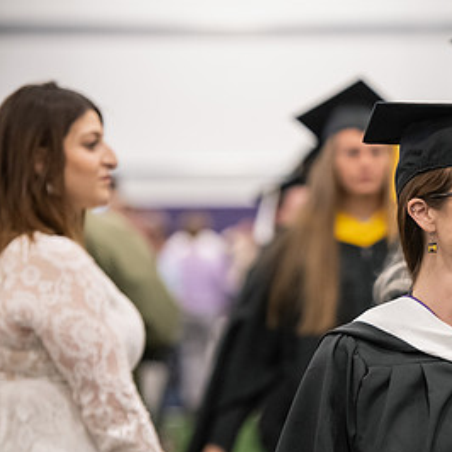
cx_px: 486
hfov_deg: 7.0
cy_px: 261
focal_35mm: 250
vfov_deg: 7.0
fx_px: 3693
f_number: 3.2
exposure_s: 1/200
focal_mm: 135
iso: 3200
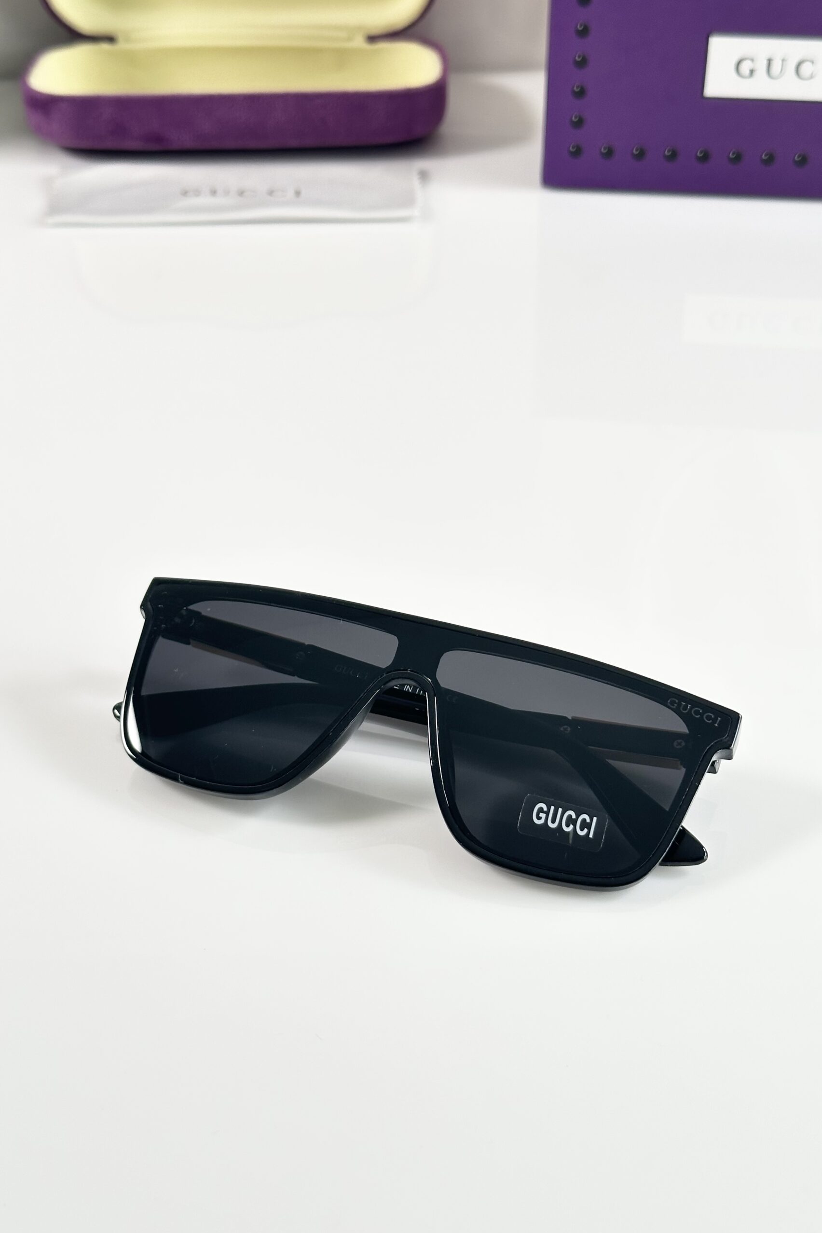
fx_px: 1712
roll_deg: +1.5
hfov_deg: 27.0
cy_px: 616
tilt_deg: -36.3
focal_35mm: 50
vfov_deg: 39.6
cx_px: 378
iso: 64
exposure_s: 1/100
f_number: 1.78
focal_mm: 6.86
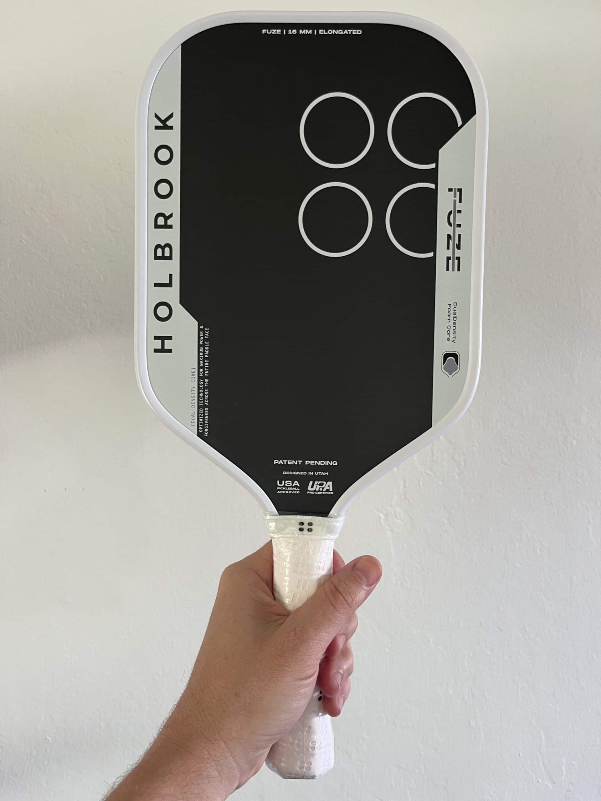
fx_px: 602
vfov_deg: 67.3
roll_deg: +0.4
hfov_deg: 53.1
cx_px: 300
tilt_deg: -7.8
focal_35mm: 26
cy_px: 400
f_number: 1.6
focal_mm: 5.1
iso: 125
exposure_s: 1/64
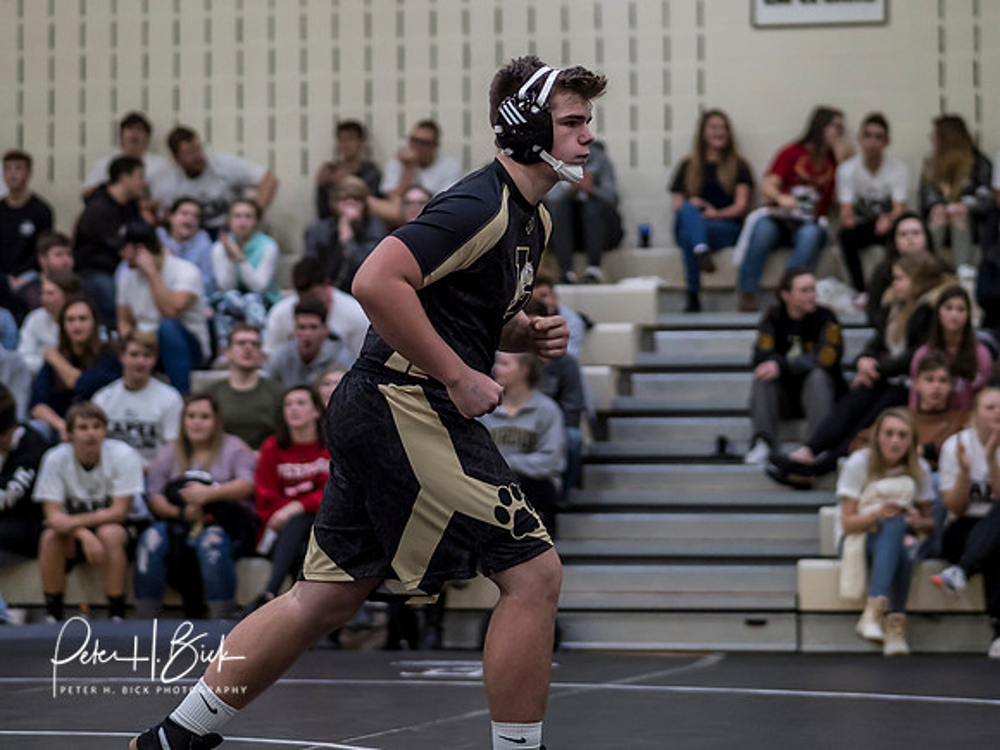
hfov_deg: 15.6
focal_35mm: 127
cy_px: 258
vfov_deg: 11.7
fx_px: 3656
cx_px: 452
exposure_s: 1/1250
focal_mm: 45
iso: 800
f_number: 1.2
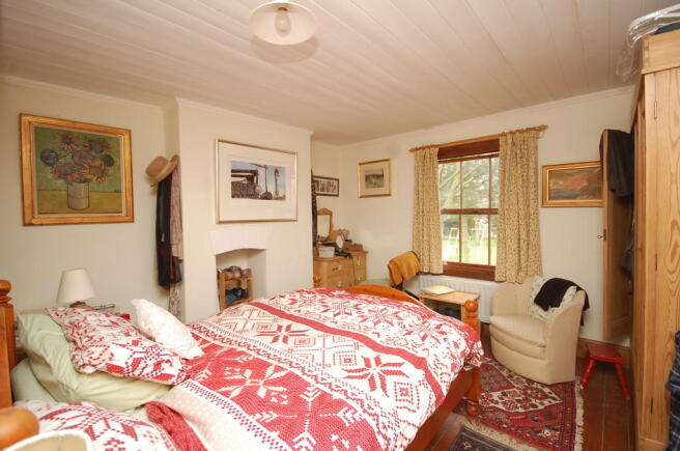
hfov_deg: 100.5
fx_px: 283
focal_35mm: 15
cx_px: 340
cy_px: 226
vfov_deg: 77.1
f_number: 4
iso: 560
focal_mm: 10
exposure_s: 1/60
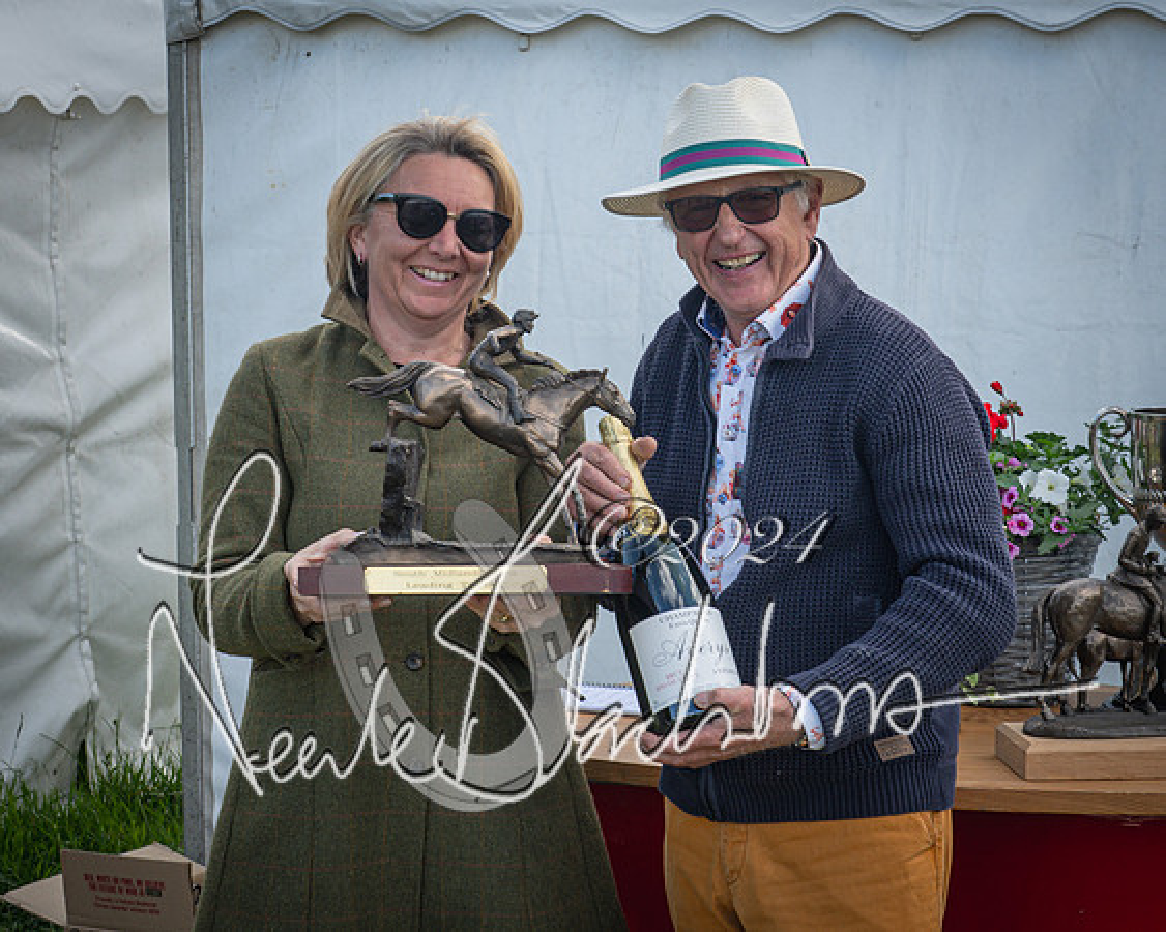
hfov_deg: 23.5
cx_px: 700
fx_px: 2797
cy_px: 466
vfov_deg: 18.9
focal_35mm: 81
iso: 200
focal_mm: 48
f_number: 9
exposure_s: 1/60
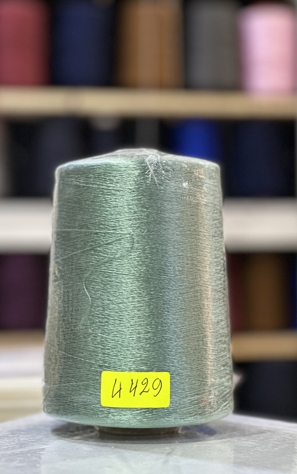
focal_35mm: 82
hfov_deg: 15.9
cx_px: 135
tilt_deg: +1.1
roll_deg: -0.1
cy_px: 237
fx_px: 1061
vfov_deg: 25.2
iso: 160
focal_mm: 9
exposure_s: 1/33
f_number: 2.8
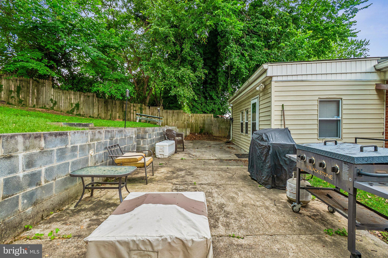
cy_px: 129
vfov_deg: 77.3
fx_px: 162
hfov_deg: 100.4
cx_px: 194
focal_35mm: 15
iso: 400
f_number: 5.6
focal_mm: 10
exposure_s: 1/20
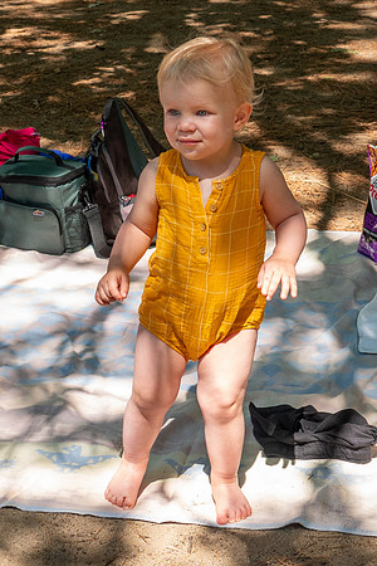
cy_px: 225
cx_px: 164
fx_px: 1288
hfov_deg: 16.6
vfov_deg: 24.7
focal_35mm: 82
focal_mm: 12.04
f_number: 3.5
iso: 100
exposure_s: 1/250
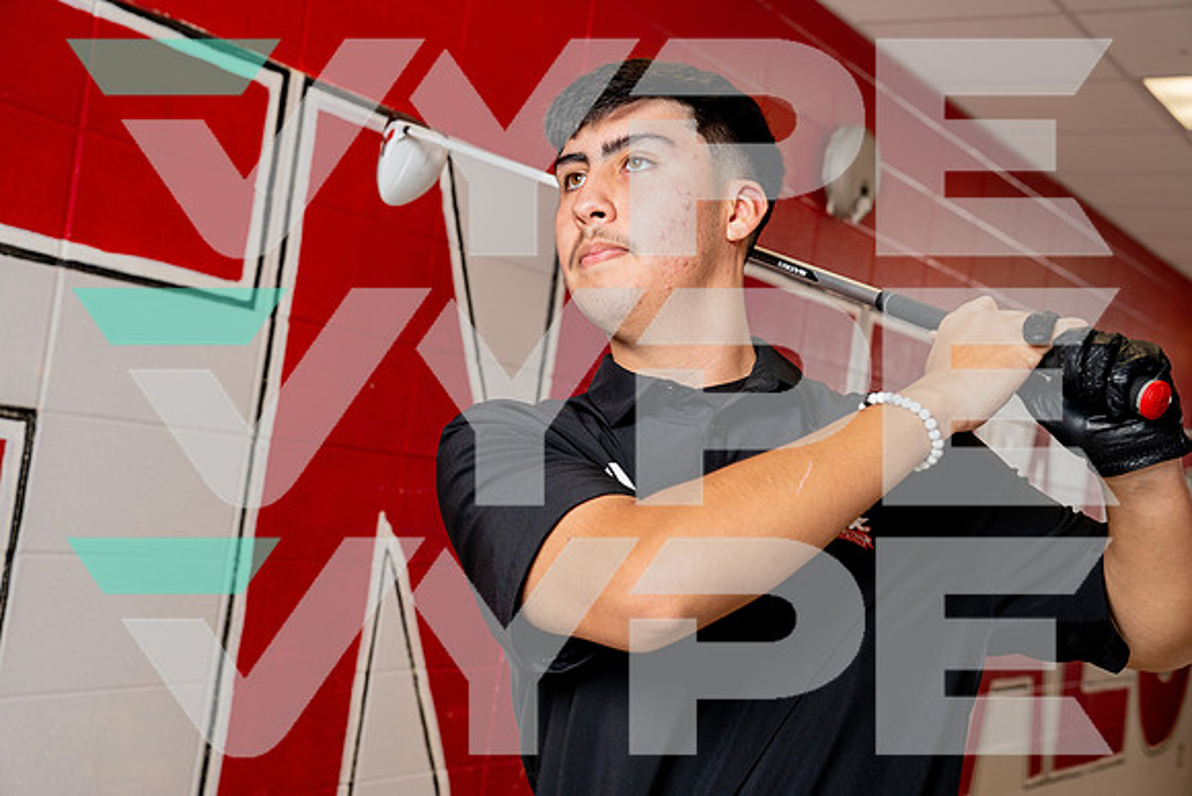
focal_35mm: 48
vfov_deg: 28.1
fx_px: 1590
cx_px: 596
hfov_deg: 41.1
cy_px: 398
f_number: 5.6
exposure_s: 1/200
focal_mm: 48
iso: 250
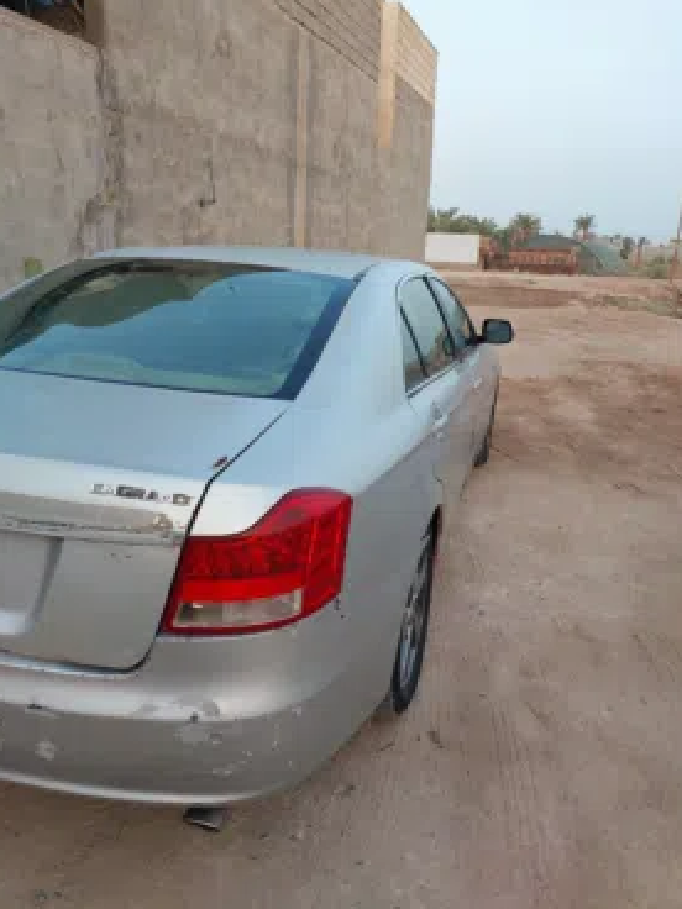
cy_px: 425
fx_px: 657
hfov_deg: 54.9
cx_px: 346
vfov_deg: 69.3
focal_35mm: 25
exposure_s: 1/120
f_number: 1.8
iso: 32
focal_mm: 5.06
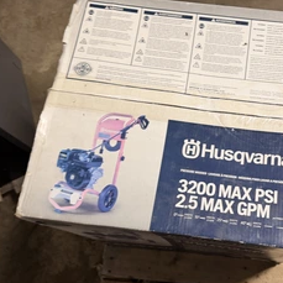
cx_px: 200
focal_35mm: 37
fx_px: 342
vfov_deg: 44.8
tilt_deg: -70.3
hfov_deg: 43.9
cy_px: 159
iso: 160
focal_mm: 6.76
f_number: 1.78
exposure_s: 1/60
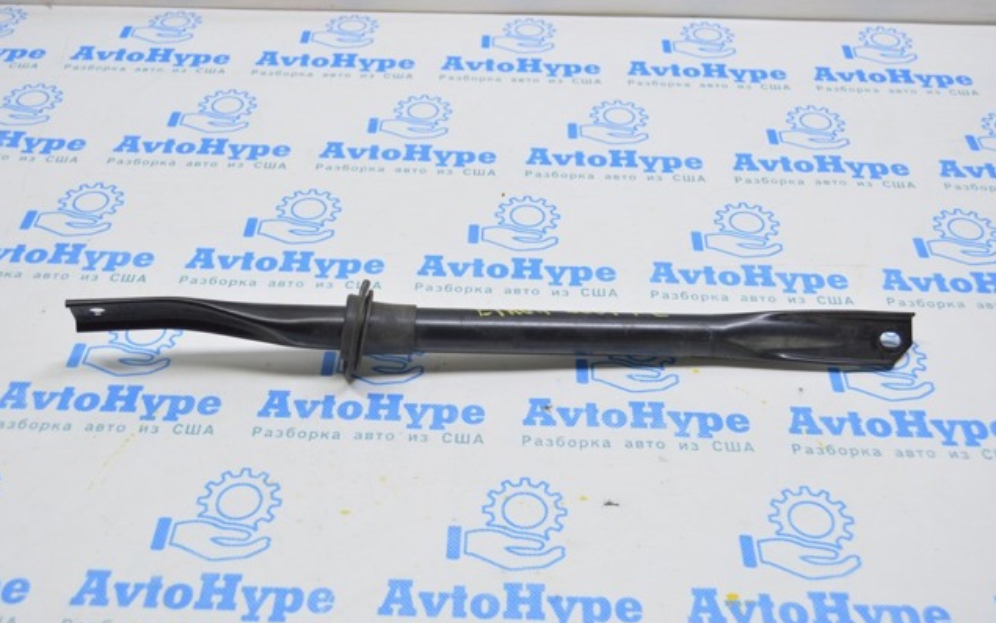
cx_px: 497
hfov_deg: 49.3
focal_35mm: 40
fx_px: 1086
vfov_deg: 32.0
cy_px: 308
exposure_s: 1/20
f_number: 5.6
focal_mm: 26
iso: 400
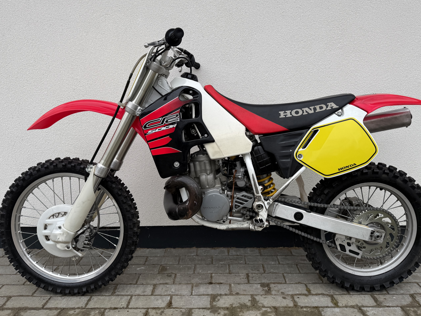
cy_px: 142
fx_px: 328
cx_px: 220
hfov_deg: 65.3
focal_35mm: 27
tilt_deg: -7.3
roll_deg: +0.0
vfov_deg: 51.3
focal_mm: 6.76
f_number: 1.78
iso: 80
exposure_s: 1/715
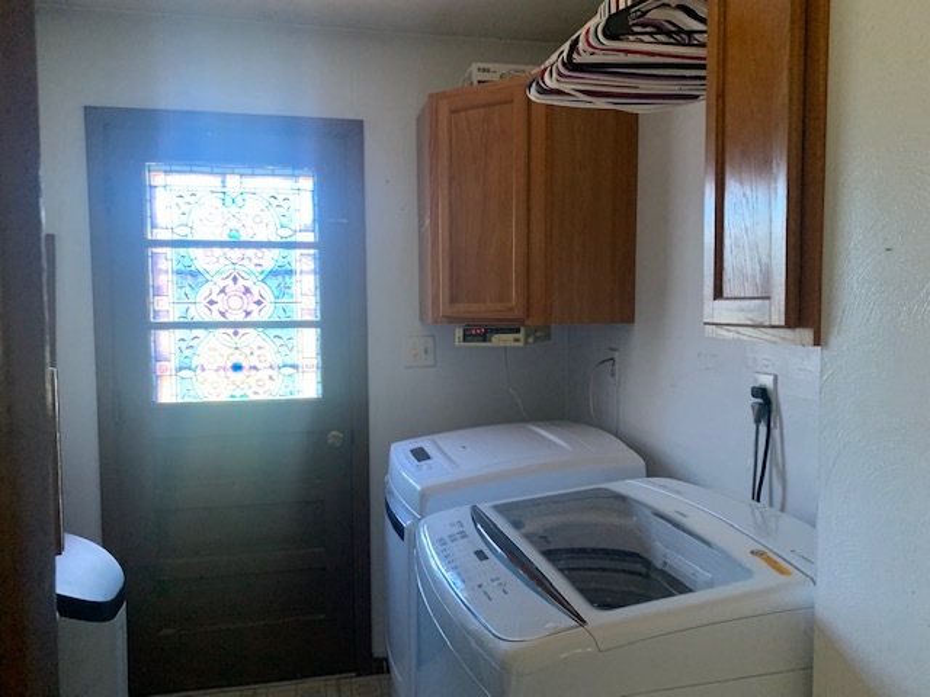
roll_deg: +0.8
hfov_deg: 67.3
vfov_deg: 53.1
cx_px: 465
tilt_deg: -1.7
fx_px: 699
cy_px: 348
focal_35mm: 26
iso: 320
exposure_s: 1/60
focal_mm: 4.25
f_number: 1.8
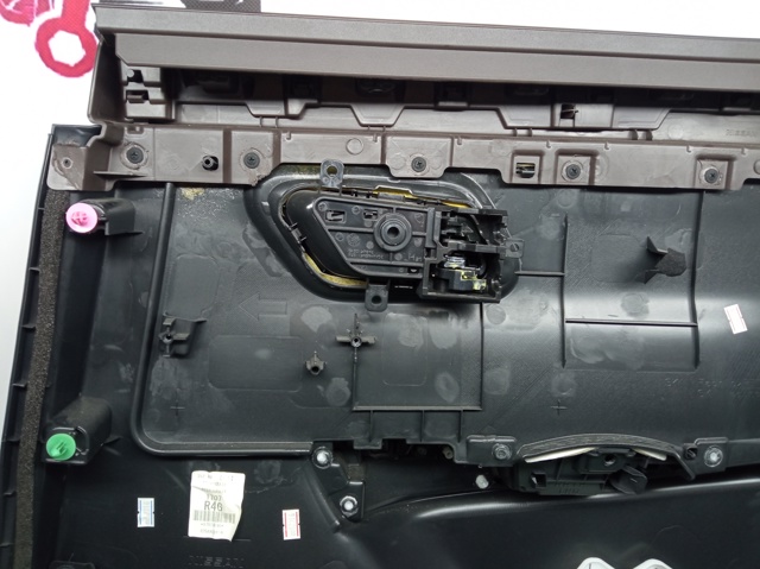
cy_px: 284
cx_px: 380
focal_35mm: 27
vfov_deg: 51.3
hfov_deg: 65.4
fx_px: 592
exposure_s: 1/33.3
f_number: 2.2
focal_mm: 3.79
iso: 298
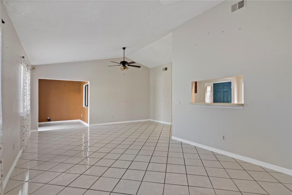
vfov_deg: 72.0
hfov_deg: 95.0
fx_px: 134
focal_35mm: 16
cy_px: 98
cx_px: 146
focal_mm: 11
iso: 200
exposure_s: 1/4
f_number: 9
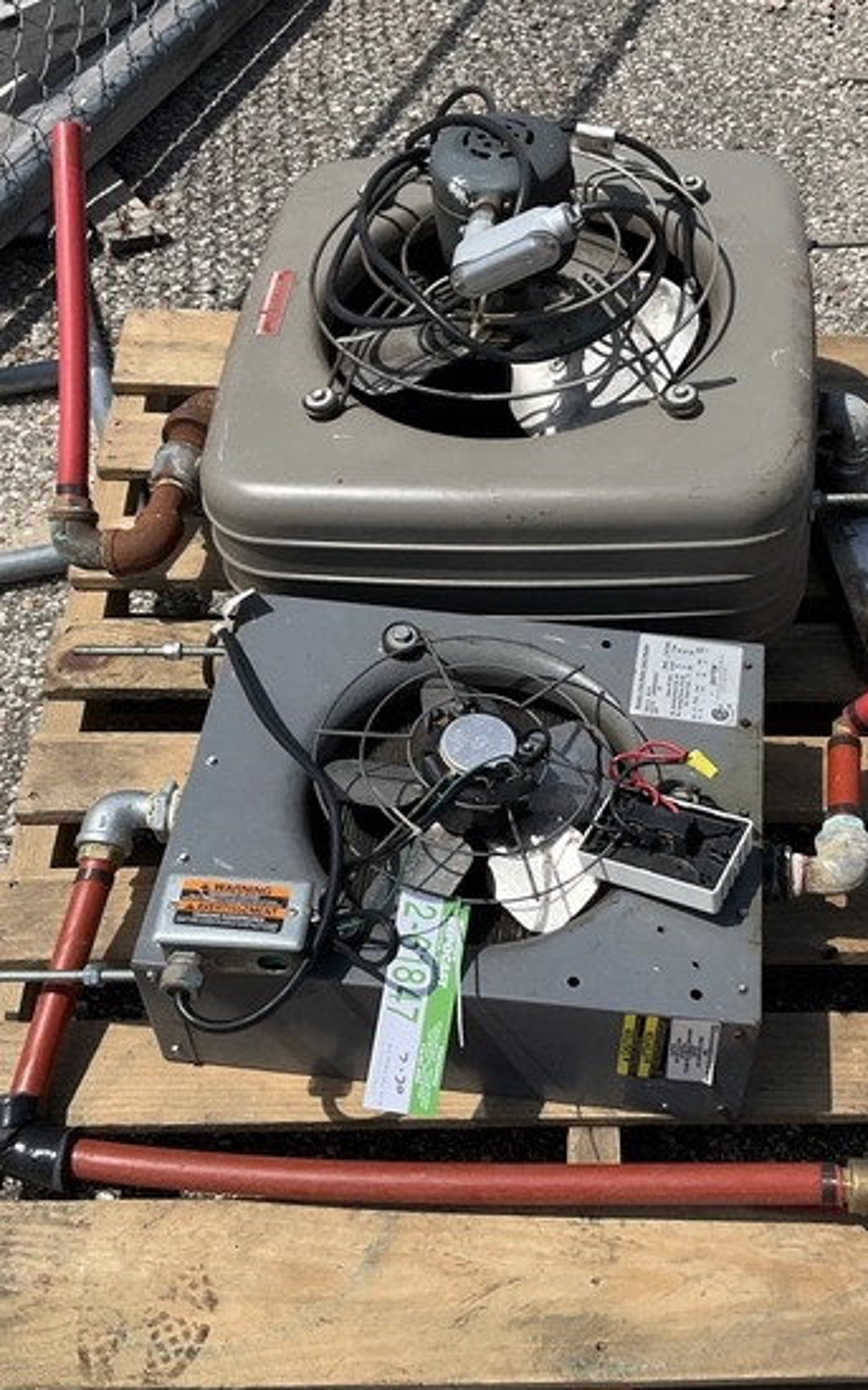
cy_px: 695
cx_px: 544
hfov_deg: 30.4
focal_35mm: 42
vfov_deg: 47.2
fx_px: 1590
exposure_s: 1/2320
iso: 25
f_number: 1.8
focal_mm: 3
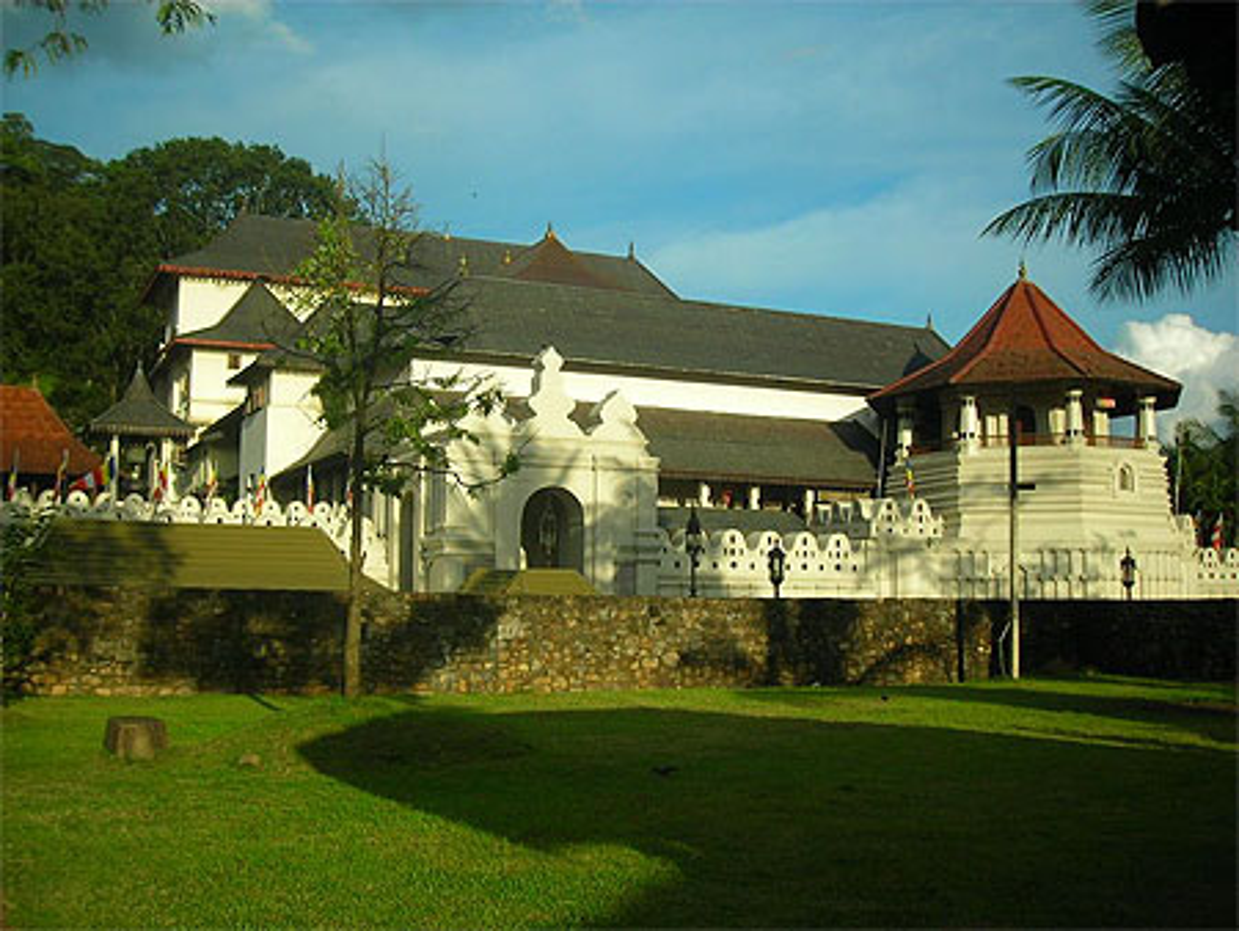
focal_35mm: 38
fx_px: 1361
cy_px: 466
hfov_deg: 49.0
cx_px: 620
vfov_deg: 37.8
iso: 50
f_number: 6.4
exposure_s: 1/170
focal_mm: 6.3
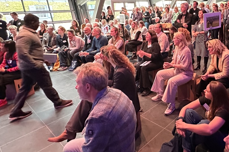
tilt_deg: -10.5
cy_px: 40
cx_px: 171
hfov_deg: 63.5
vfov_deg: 46.4
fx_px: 172
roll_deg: +2.4
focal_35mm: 27
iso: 1000
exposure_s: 1/60
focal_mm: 2.22
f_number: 2.2
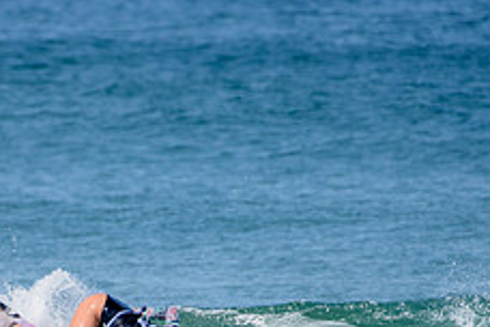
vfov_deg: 1.1
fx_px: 17339
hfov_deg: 1.6
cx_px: 90
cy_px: 399
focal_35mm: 1274
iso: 250
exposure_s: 1/2500
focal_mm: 500
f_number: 6.3
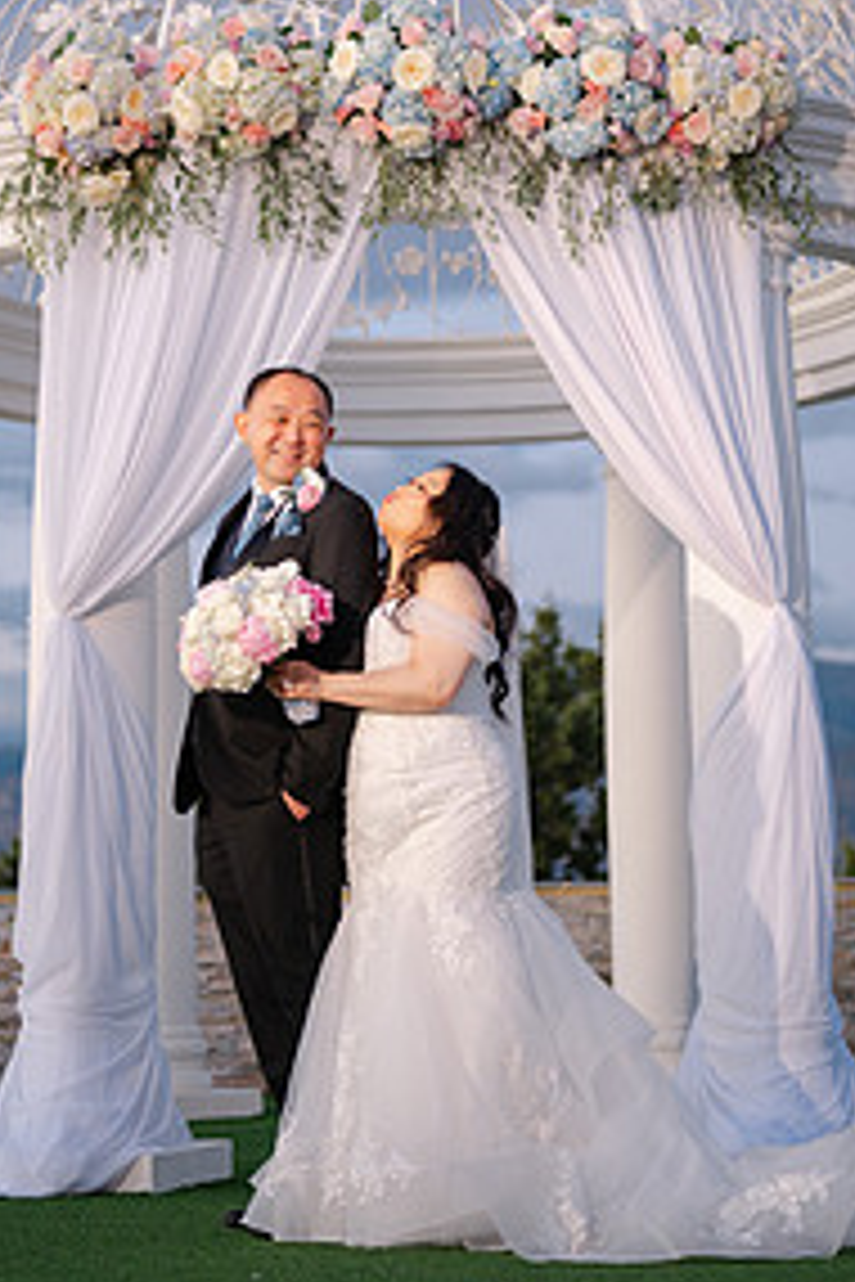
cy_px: 315
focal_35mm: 79
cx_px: 418
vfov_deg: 25.4
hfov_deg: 17.3
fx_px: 2814
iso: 400
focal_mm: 50
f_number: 1.8
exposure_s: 1/80
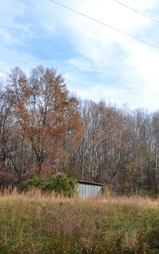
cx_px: 173
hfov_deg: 21.9
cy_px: 125
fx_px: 389
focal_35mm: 56
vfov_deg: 36.3
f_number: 10
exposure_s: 1/250
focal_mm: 24
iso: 400
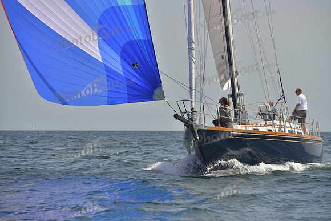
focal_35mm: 160
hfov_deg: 12.8
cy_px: 110
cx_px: 166
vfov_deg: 8.6
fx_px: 1471
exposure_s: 1/800
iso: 400
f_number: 7.1
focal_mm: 160
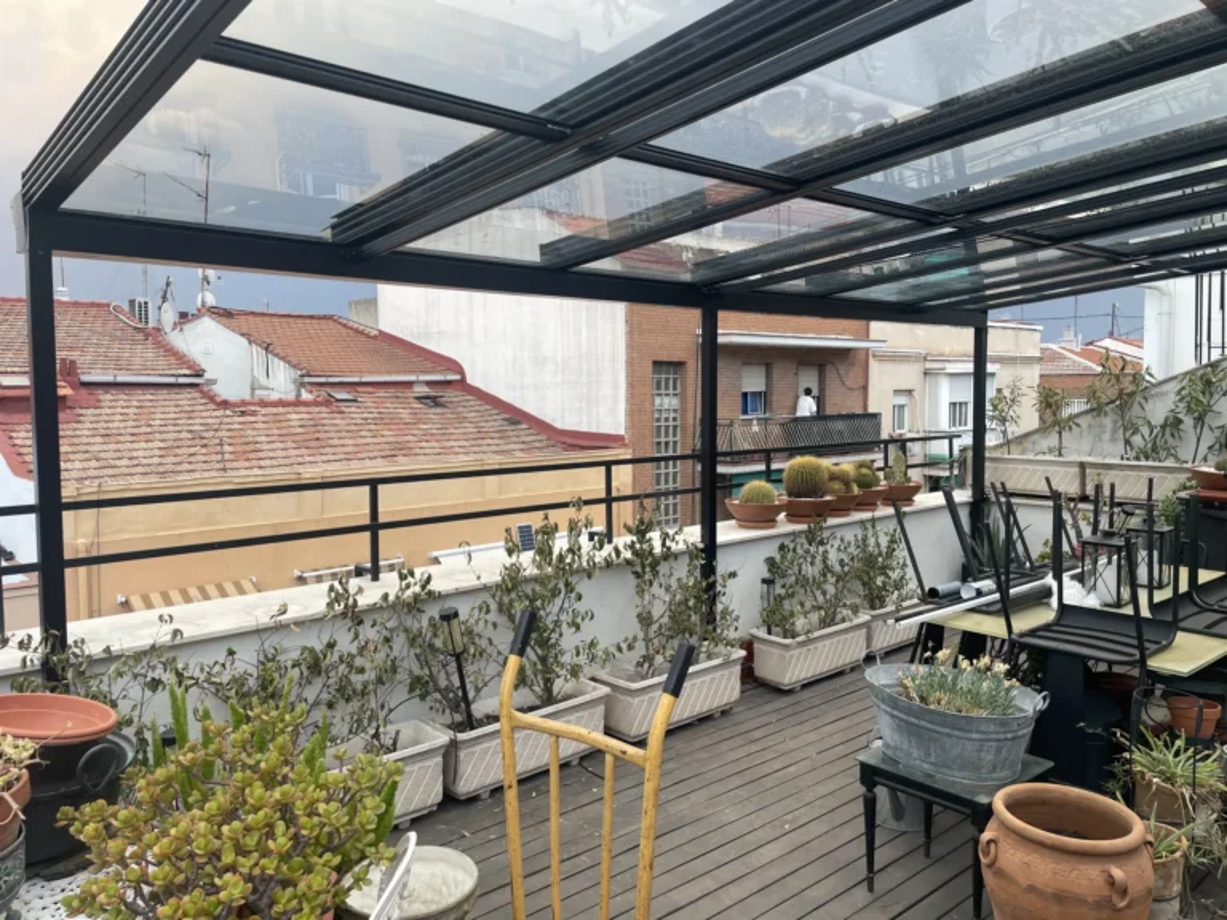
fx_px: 922
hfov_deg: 67.3
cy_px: 460
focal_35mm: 26
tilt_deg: -1.1
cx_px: 614
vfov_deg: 53.1
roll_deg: +0.5
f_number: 1.6
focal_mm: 4.2
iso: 32
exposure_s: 1/121
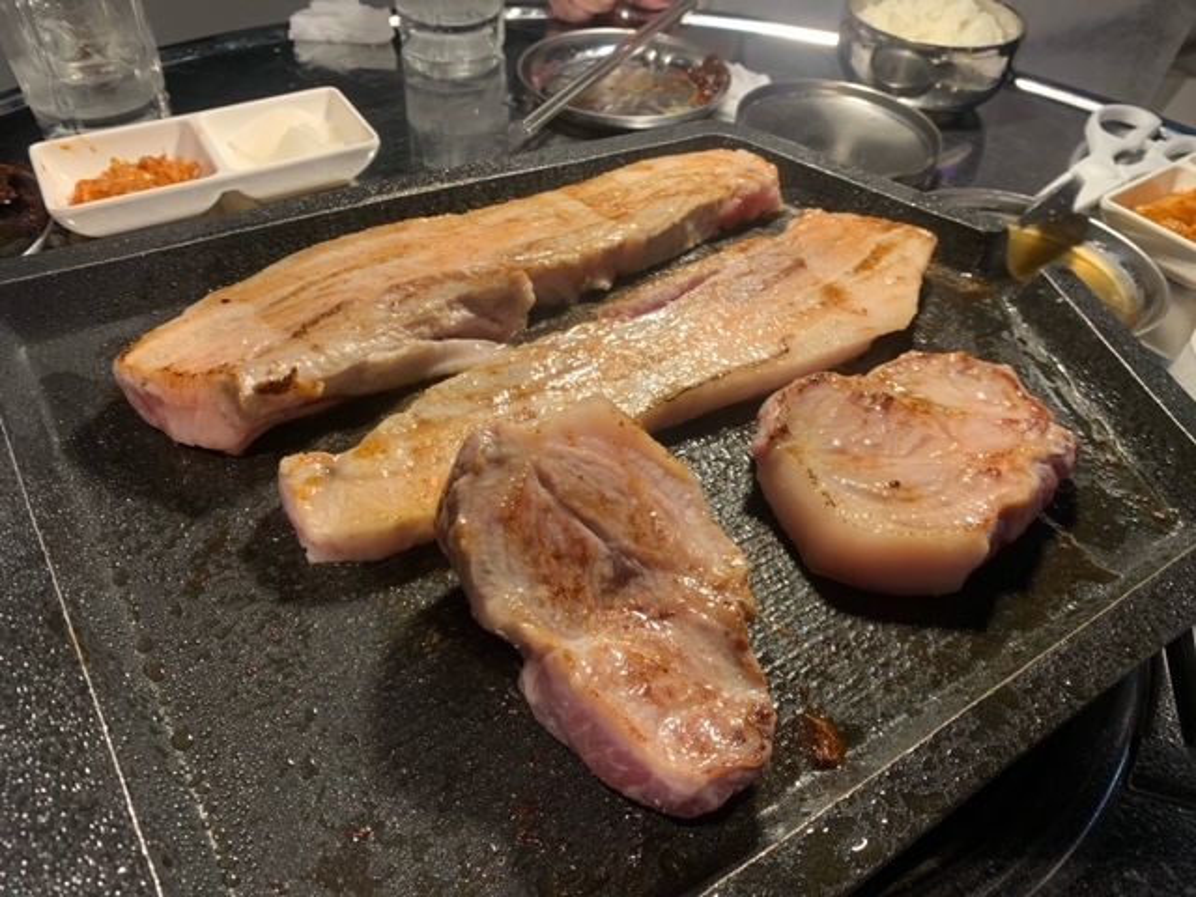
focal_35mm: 26
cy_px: 448
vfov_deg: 53.1
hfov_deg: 67.3
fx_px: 898
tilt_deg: -46.4
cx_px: 598
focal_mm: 4.25
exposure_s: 1/60
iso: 125
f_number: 1.8
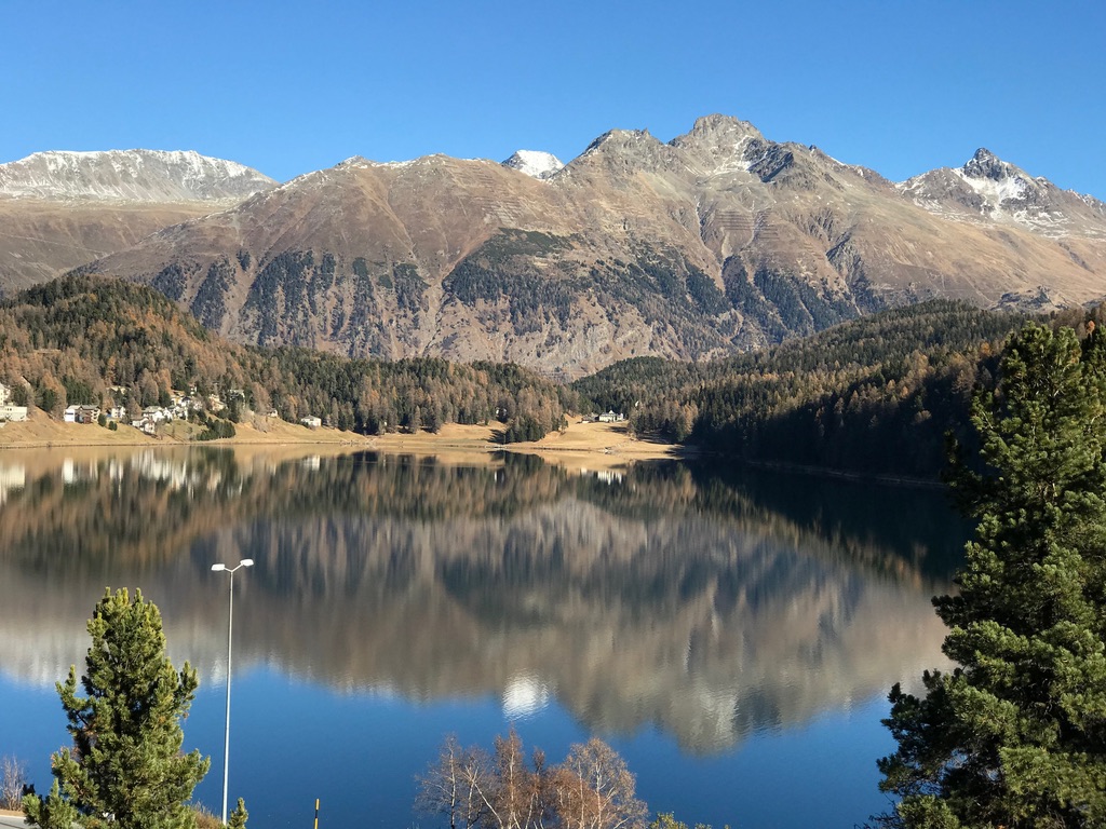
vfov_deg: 25.7
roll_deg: -1.6
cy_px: 414
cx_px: 553
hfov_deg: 33.8
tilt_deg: +0.7
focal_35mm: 57
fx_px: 1821
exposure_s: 1/791
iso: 20
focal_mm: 6.6
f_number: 2.8
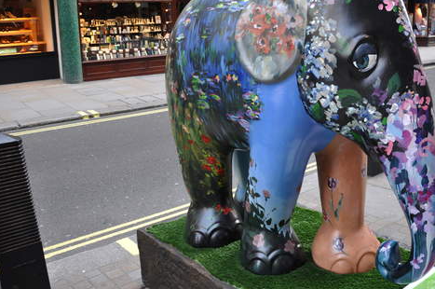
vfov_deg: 35.6
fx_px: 446
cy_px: 107
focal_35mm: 37
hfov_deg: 51.5
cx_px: 265
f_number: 3.5
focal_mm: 18
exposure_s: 1/20
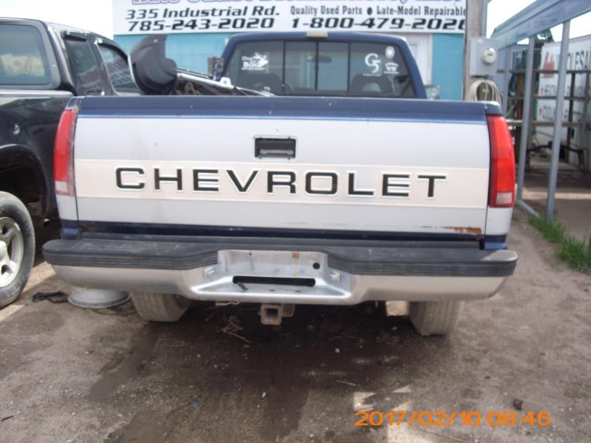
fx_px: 615
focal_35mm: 36
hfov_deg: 51.4
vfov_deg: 39.7
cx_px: 296
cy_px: 222
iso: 80
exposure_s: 1/400
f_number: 3.1
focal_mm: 6.3
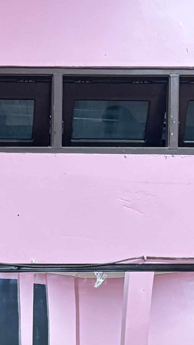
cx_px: -94
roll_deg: +0.2
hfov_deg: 8.7
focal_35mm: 136
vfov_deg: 14.4
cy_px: 568
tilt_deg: -4.7
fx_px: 1244
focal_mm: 5.96
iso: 400
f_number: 1.6
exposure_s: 1/33
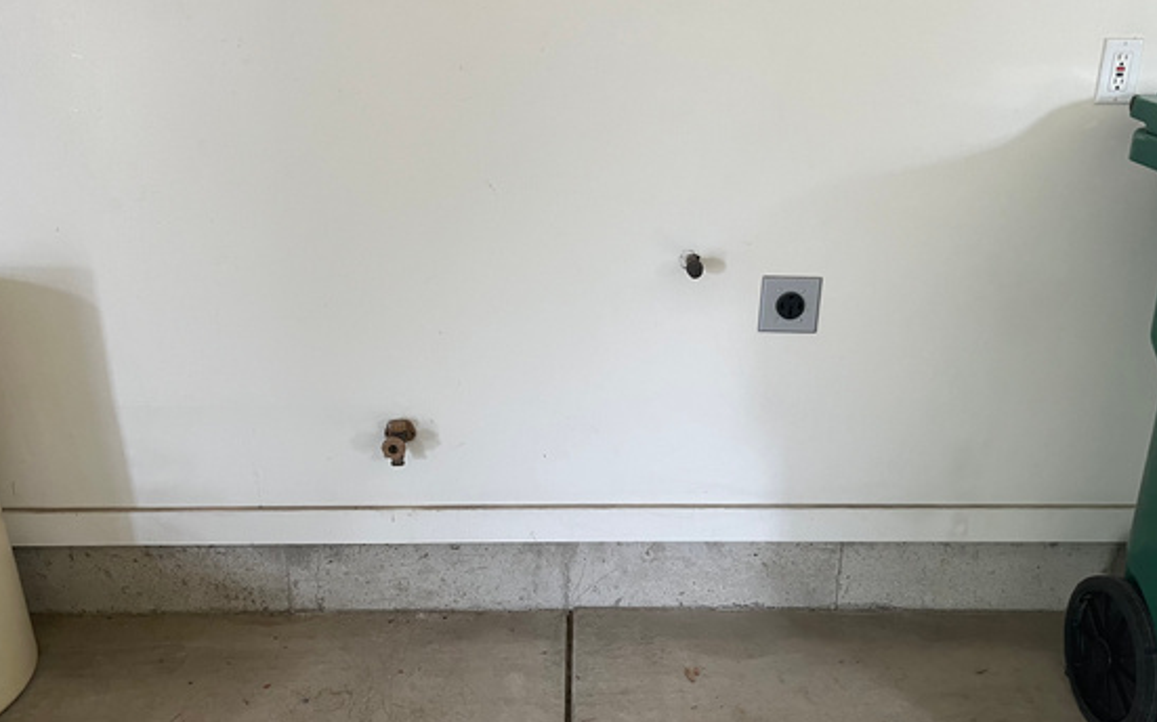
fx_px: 1009
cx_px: 607
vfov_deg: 39.4
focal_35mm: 32
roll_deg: +0.2
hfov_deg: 59.6
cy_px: 395
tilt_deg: -23.3
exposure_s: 1/74
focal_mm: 5.1
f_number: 1.6
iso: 125
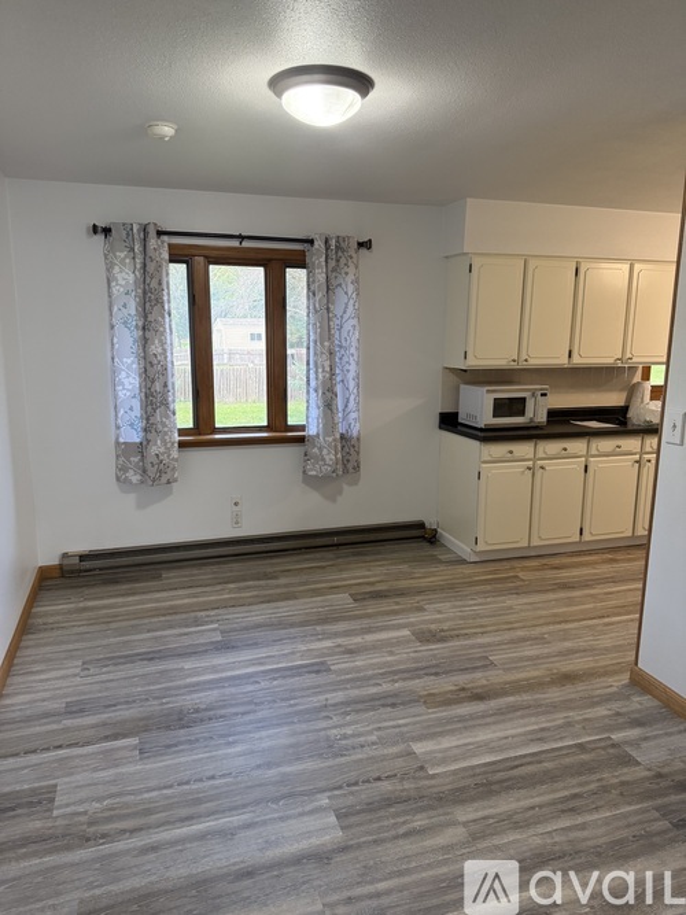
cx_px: 343
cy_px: 458
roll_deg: +0.0
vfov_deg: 71.6
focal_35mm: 24
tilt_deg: -11.5
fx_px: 634
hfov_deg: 56.8
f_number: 1.78
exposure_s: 1/120
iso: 400
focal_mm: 6.76
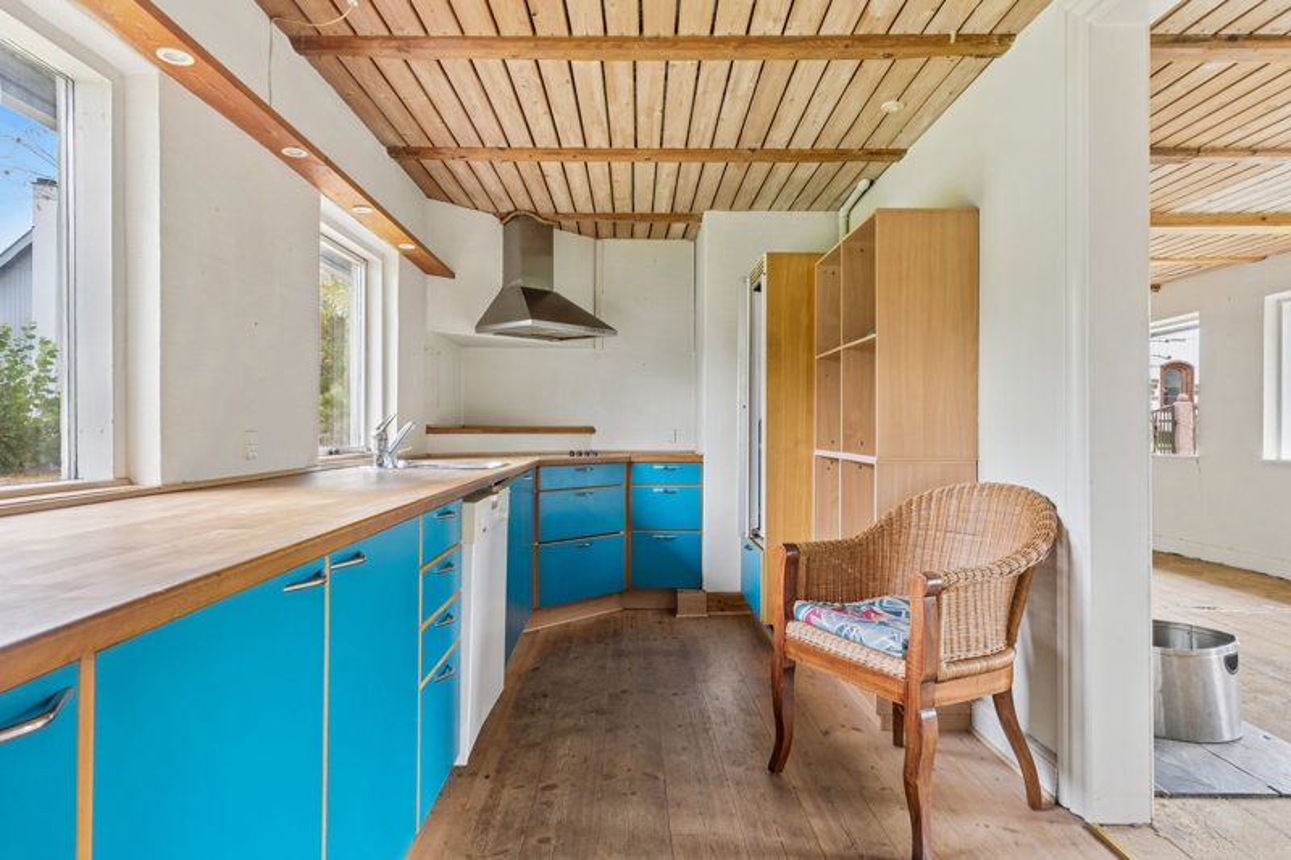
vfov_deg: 57.8
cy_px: 430
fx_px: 780
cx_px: 646
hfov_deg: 79.2
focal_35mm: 22
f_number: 8
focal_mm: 14.5
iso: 200
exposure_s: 1/10
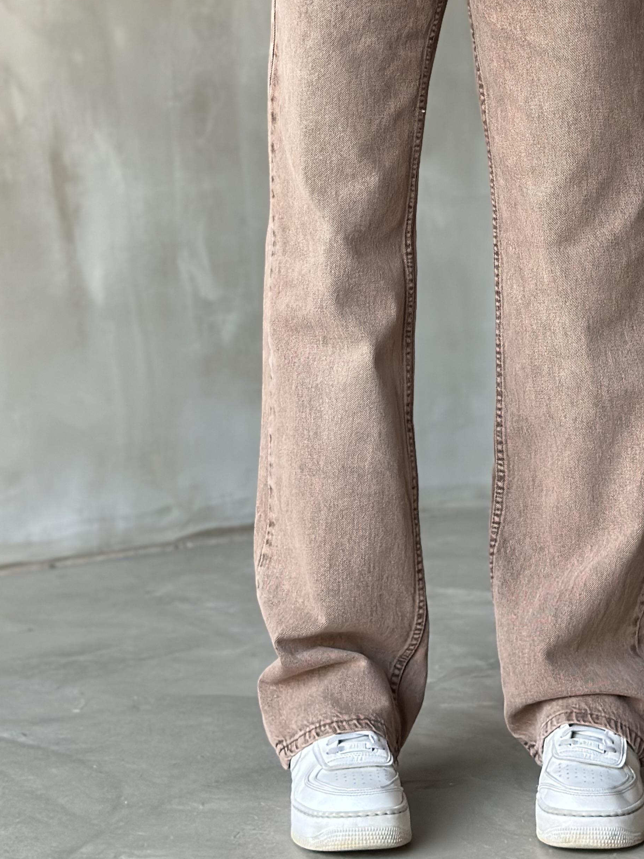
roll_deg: -0.1
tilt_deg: +1.7
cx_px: 483
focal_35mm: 79
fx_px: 1960
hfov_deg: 18.5
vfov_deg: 24.4
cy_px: 197
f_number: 1.78
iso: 320
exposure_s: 1/60
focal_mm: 6.86
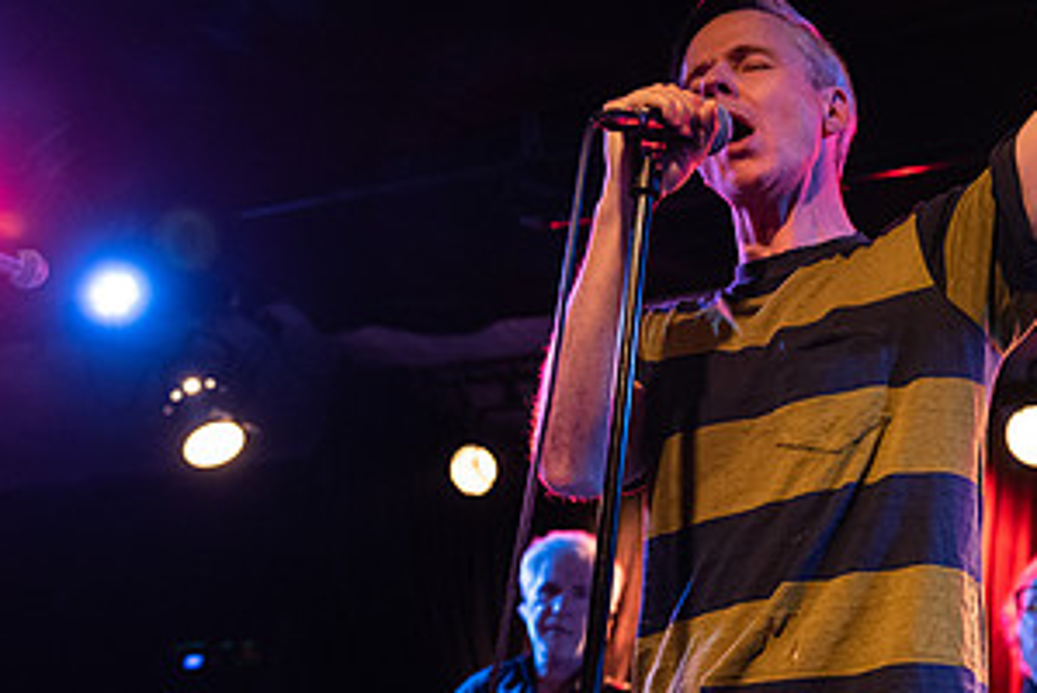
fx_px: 1788
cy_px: 282
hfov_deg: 32.2
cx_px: 638
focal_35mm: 62
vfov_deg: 21.9
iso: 2000
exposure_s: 1/160
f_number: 3.2
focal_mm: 32
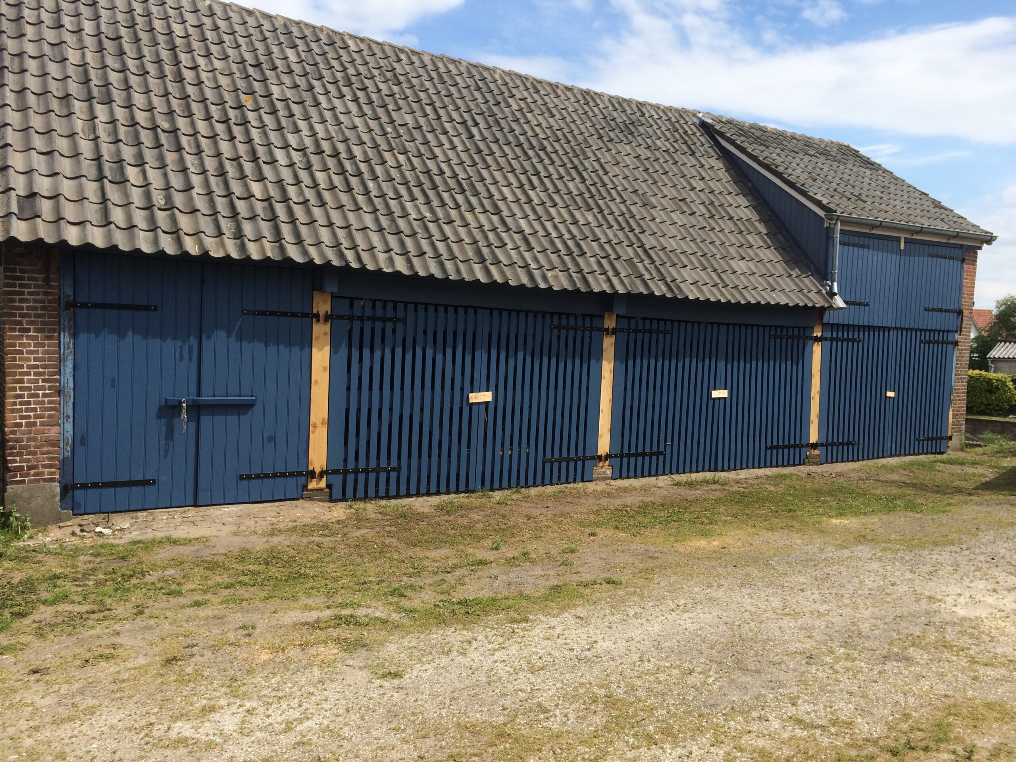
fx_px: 851
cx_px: 508
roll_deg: -1.5
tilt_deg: -3.8
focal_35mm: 29
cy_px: 381
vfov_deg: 48.2
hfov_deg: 61.7
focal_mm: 4.15
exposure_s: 1/2160
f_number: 2.2
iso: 32
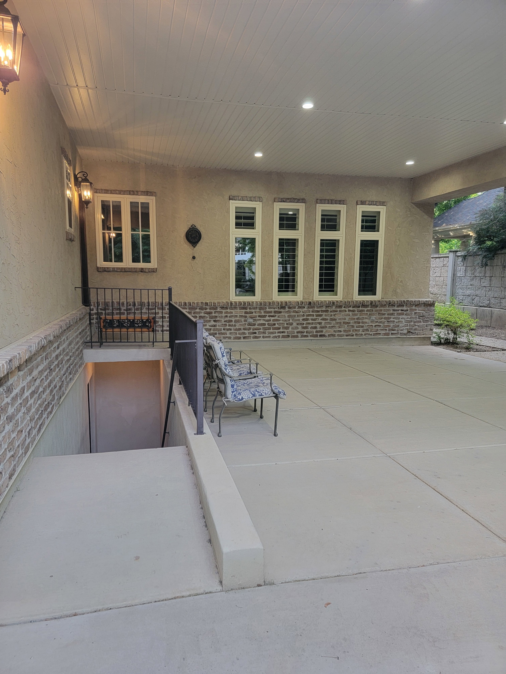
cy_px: 337
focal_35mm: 24
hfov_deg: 56.8
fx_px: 468
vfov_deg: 71.6
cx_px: 253
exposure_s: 1/60
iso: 200
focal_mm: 6.7
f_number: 1.8
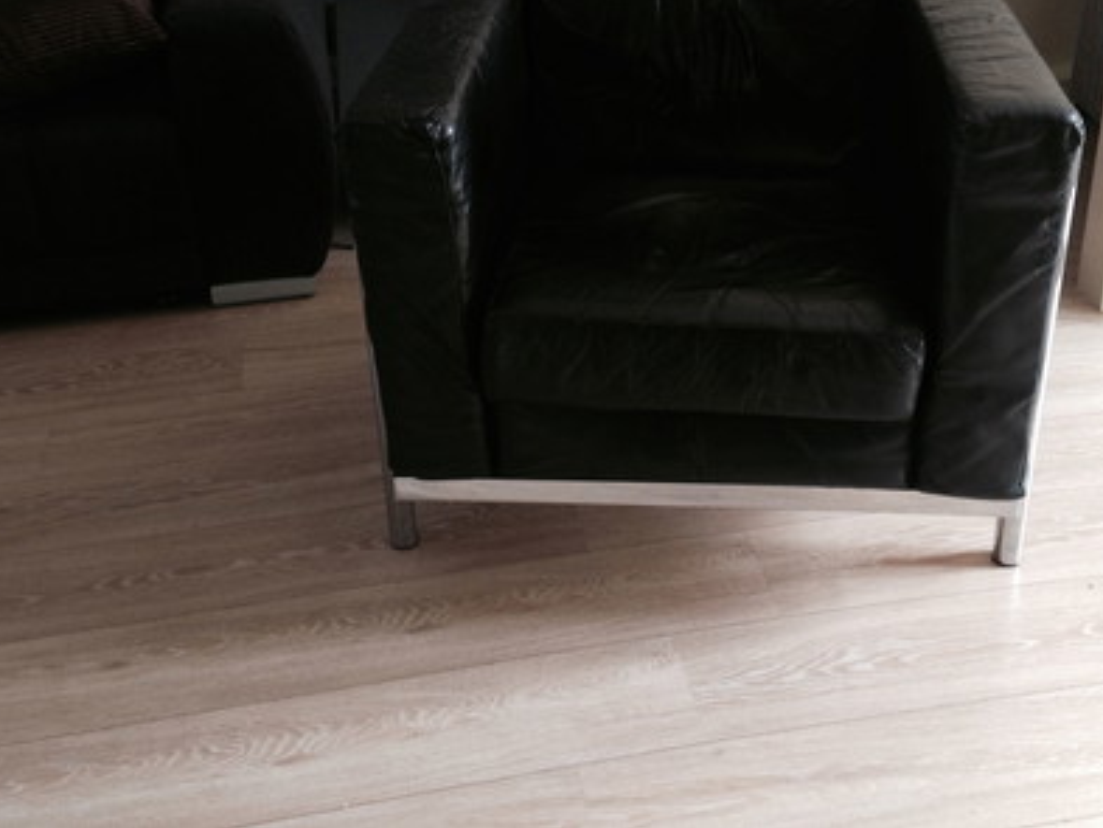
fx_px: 1498
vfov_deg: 30.5
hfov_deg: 40.4
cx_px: 606
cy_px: 241
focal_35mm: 47
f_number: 2.4
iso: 80
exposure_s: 1/20
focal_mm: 4.12
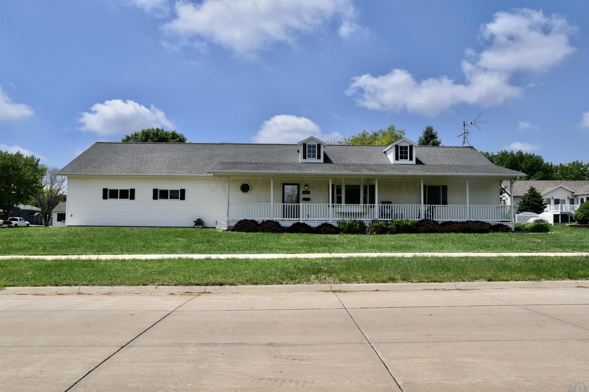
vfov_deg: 47.9
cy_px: 196
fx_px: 442
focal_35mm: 27
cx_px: 294
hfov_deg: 67.4
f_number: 10
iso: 200
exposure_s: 1/400
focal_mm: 18
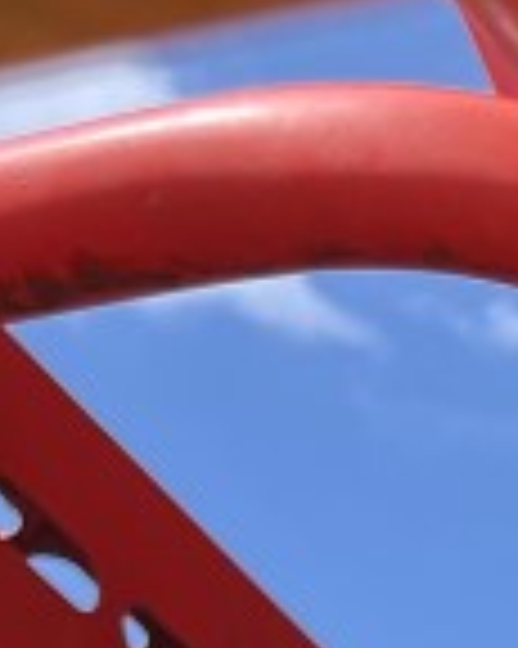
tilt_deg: +11.9
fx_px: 3472
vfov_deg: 9.2
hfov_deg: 7.4
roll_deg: -1.1
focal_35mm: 181
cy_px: 1701
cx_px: 1613
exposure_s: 1/1106
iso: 50
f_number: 1.6
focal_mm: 5.1
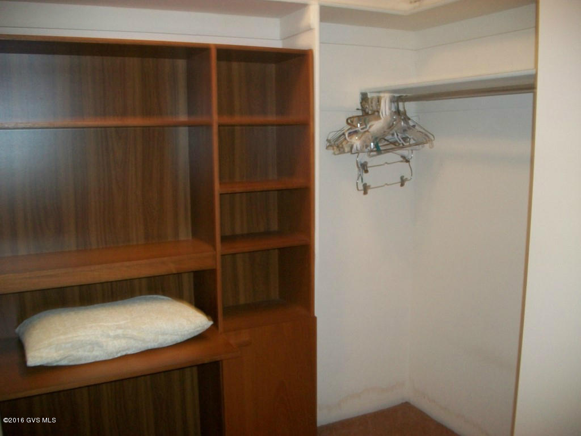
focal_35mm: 32
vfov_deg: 44.2
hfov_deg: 56.8
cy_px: 218
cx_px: 290
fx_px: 537
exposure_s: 1/30
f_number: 2.9
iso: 160
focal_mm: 5.7
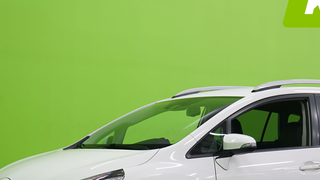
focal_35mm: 96
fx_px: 815
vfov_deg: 12.5
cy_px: 159
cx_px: 207
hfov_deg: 22.2
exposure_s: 1/10
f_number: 5
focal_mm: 48
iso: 400
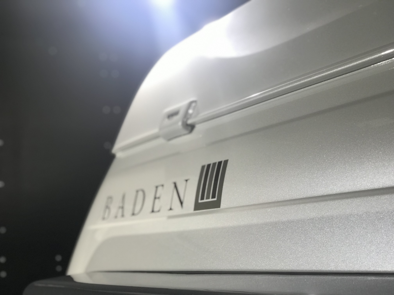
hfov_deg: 33.8
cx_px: 197
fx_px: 649
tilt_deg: +8.6
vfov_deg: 25.7
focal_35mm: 57
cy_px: 148
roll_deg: +3.8
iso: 80
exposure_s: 1/60
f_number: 2.8
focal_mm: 6.6
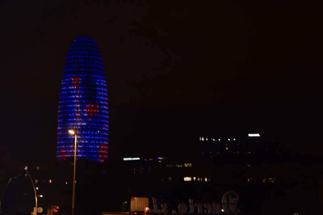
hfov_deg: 23.4
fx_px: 781
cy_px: 108
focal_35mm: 87
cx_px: 162
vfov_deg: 15.7
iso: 3200
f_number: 5
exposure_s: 1/60
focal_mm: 58
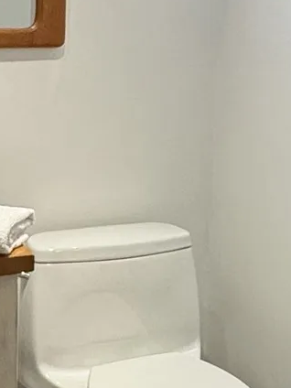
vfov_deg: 25.5
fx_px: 852
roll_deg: -1.1
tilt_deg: -8.6
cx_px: 65
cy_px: 134
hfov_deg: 19.2
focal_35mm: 76
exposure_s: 1/120
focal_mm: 2.22
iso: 200
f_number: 2.2
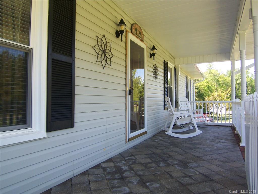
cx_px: 129
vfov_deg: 58.9
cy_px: 97
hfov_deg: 73.9
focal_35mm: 23
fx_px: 171
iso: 64
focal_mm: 3.8
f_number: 2.8
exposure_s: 1/160
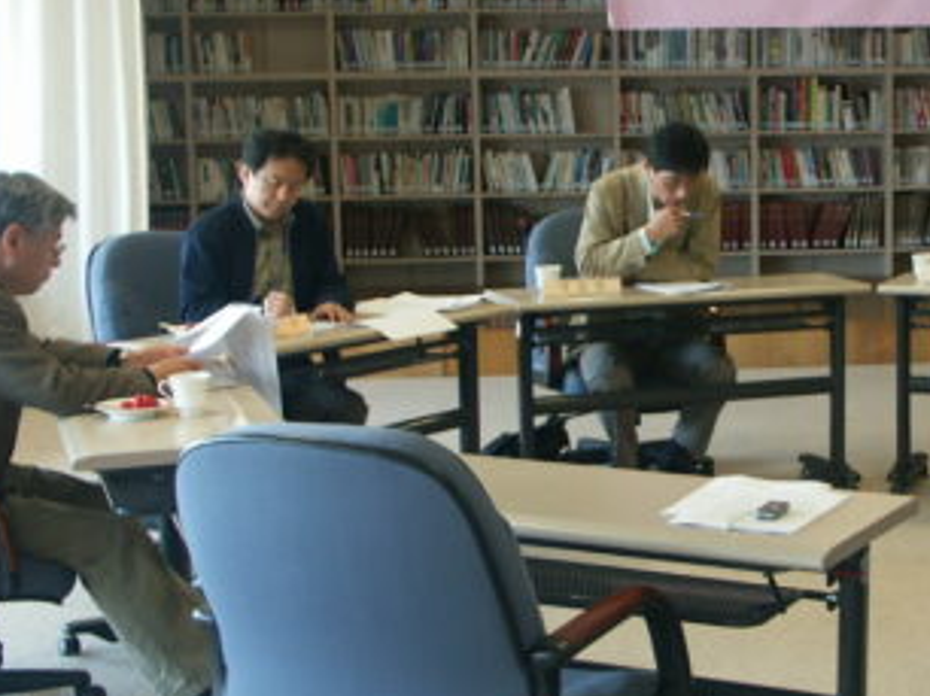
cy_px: 377
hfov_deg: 28.2
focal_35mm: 67
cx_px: 787
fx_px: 1799
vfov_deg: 21.9
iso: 100
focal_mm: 8.3
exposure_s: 1/25
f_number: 2.8
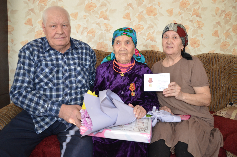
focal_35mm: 27
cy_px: 78
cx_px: 118
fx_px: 177
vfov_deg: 47.7
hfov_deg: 67.5
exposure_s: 1/60
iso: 500
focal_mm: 18
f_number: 3.5
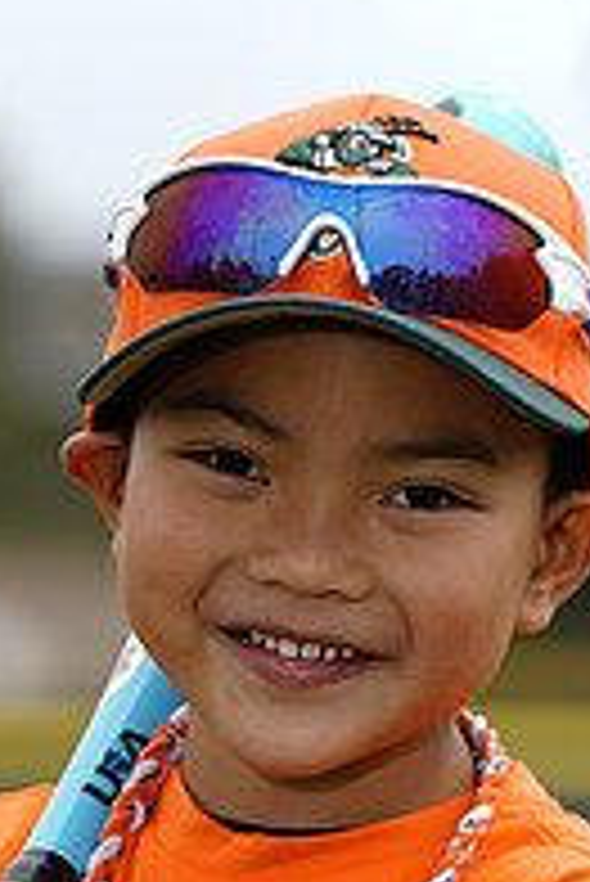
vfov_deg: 3.8
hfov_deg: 2.5
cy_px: 986
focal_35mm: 547
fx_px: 13422
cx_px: 318
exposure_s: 1/250
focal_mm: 185
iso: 50
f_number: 5.6
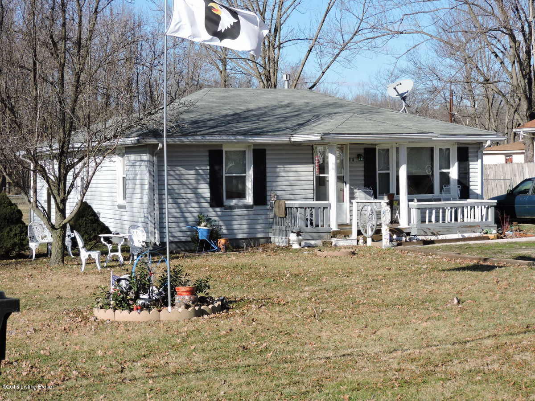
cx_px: 268
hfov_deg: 26.0
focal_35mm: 75
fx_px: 1159
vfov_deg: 19.6
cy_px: 200
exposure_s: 1/640
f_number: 3.9
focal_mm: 13.4
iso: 100
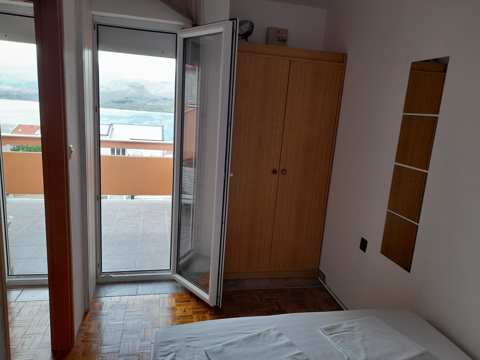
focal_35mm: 25
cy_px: 180
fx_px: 347
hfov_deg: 69.4
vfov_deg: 54.9
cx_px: 240
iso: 25
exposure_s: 1/50
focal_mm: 4.6
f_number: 2
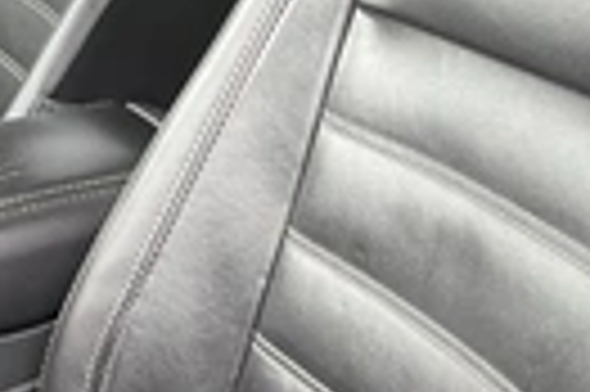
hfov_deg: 22.1
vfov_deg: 14.8
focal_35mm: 92
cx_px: 189
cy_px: 122
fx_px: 1506
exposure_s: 1/122
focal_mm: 3
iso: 64
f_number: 1.8
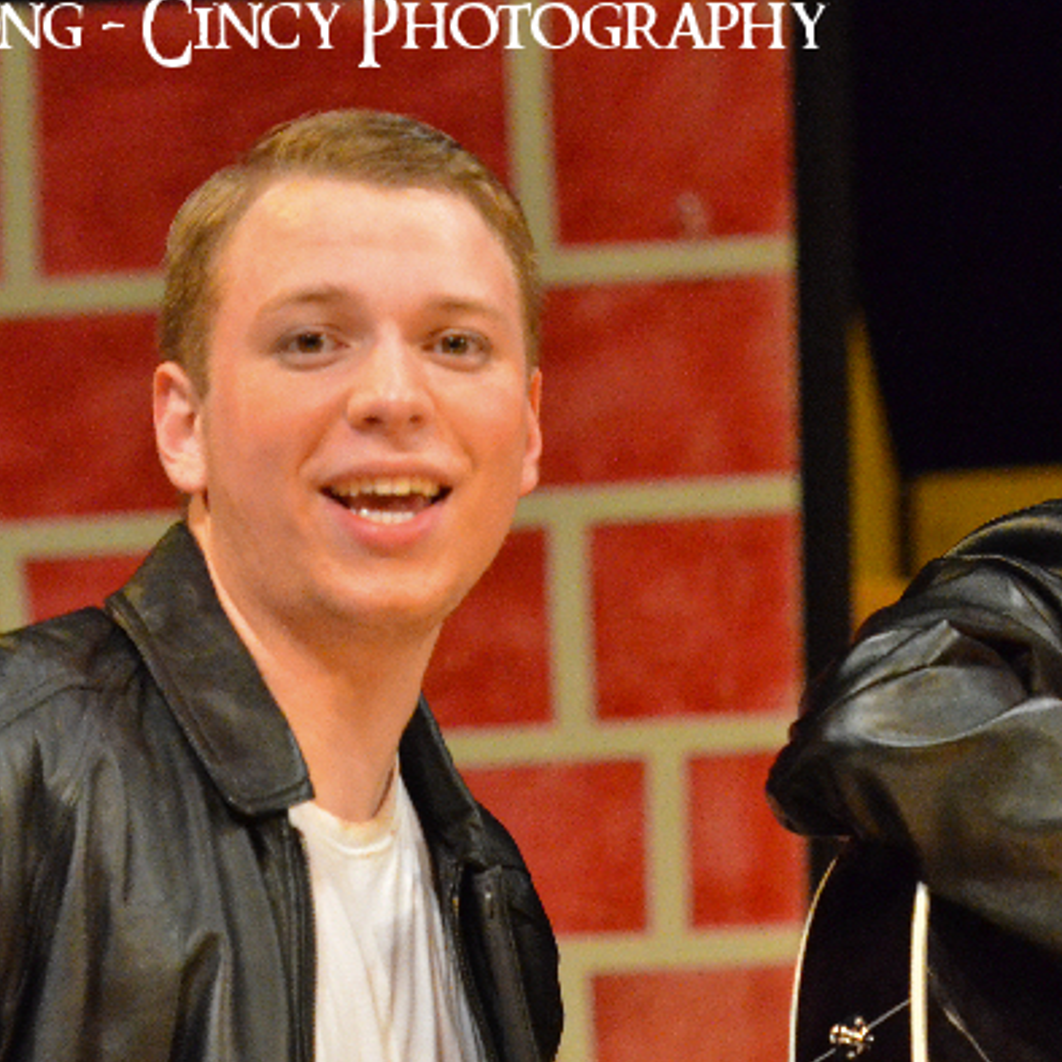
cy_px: 687
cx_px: 760
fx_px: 12109
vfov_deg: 5.0
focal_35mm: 349
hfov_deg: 5.0
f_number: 3.5
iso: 5600
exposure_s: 1/250
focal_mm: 135
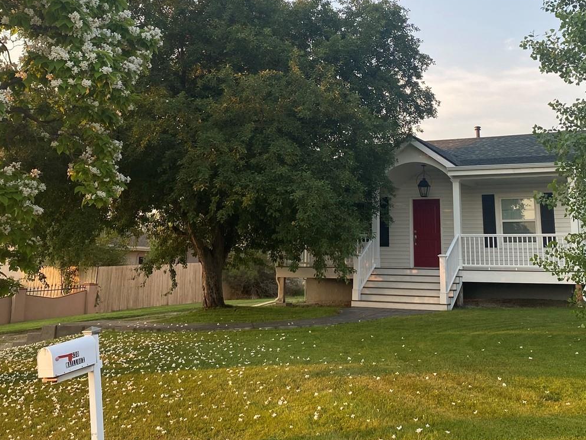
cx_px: 330
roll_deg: -1.6
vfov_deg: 33.4
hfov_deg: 44.7
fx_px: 711
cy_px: 91
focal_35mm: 42
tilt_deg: +13.2
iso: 32
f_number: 1.8
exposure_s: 1/393
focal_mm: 4.25
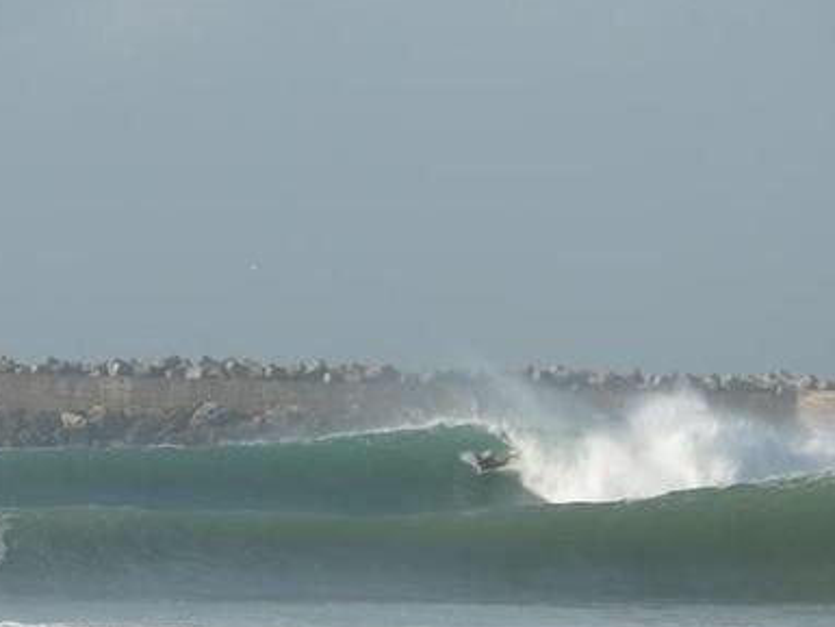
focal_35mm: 385
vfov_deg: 3.9
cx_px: 407
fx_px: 9290
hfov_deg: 5.1
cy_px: 334
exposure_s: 1/1000
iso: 100
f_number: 4.5
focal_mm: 44.4
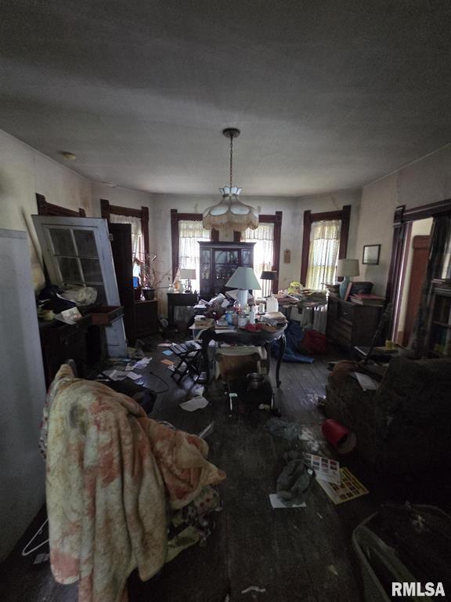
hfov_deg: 89.9
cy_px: 301
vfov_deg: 106.2
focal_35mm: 13
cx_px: 226
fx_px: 226
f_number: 2.2
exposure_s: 1/30
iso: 1250
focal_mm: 2.2
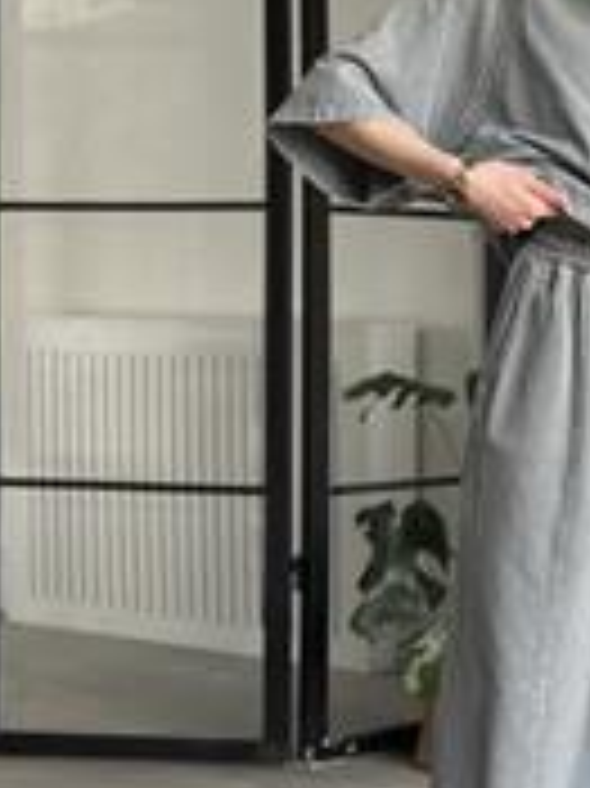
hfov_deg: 12.5
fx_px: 2662
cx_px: 604
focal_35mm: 117
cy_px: 270
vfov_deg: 16.8
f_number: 1.78
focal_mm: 6.86
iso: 320
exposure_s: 1/60
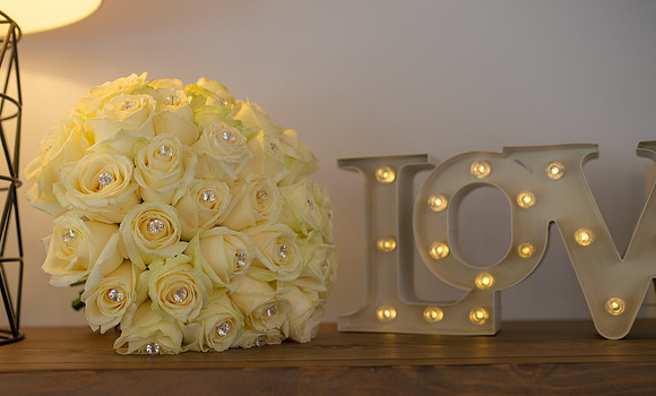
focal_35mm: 44
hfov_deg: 45.5
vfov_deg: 28.4
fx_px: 777
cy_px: 259
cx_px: 259
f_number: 2.8
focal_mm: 35
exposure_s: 1/80
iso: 125
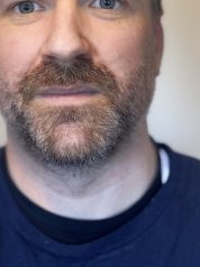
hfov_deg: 15.2
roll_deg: -1.3
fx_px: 749
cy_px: 27
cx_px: 67
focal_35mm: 97
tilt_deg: -3.2
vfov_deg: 19.9
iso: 200
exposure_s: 1/60
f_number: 1.78
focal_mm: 6.76
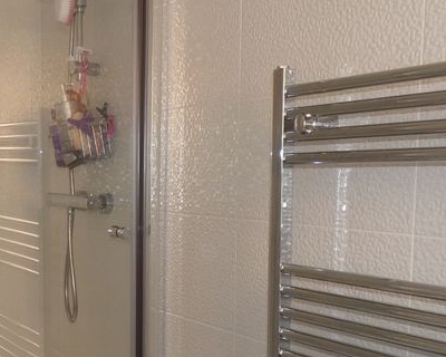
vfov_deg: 30.0
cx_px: 176
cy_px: 245
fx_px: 660
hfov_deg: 37.2
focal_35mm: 50
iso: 200
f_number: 2.8
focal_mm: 3.6
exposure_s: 1/60
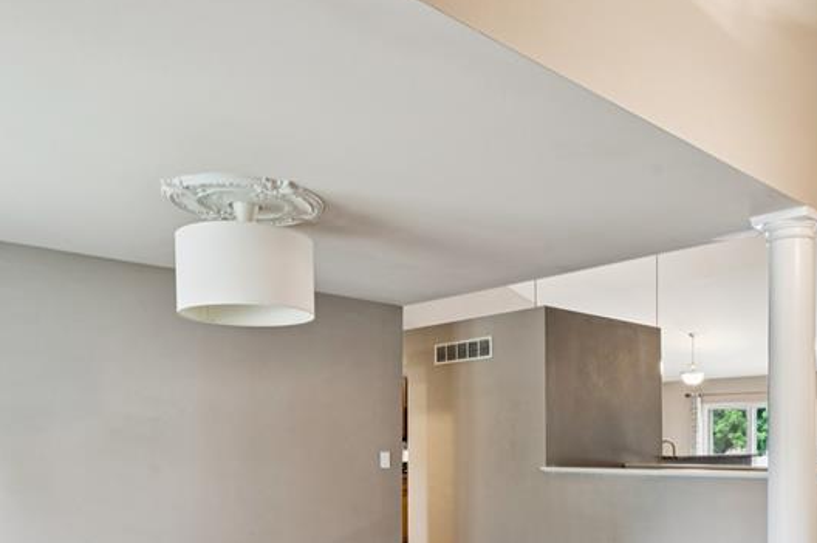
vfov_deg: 37.6
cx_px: 518
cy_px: 469
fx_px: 753
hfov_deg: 56.2
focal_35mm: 33
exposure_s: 1.6
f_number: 13
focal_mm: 17.1
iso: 200
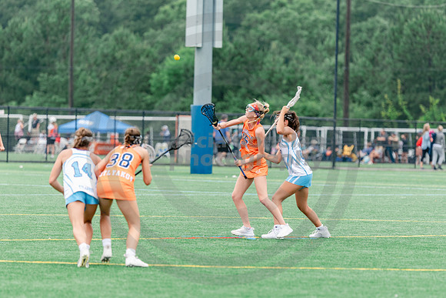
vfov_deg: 4.6
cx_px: 249
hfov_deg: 6.9
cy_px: 169
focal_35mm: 300
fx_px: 3720
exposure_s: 1/640
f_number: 3
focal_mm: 200
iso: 250
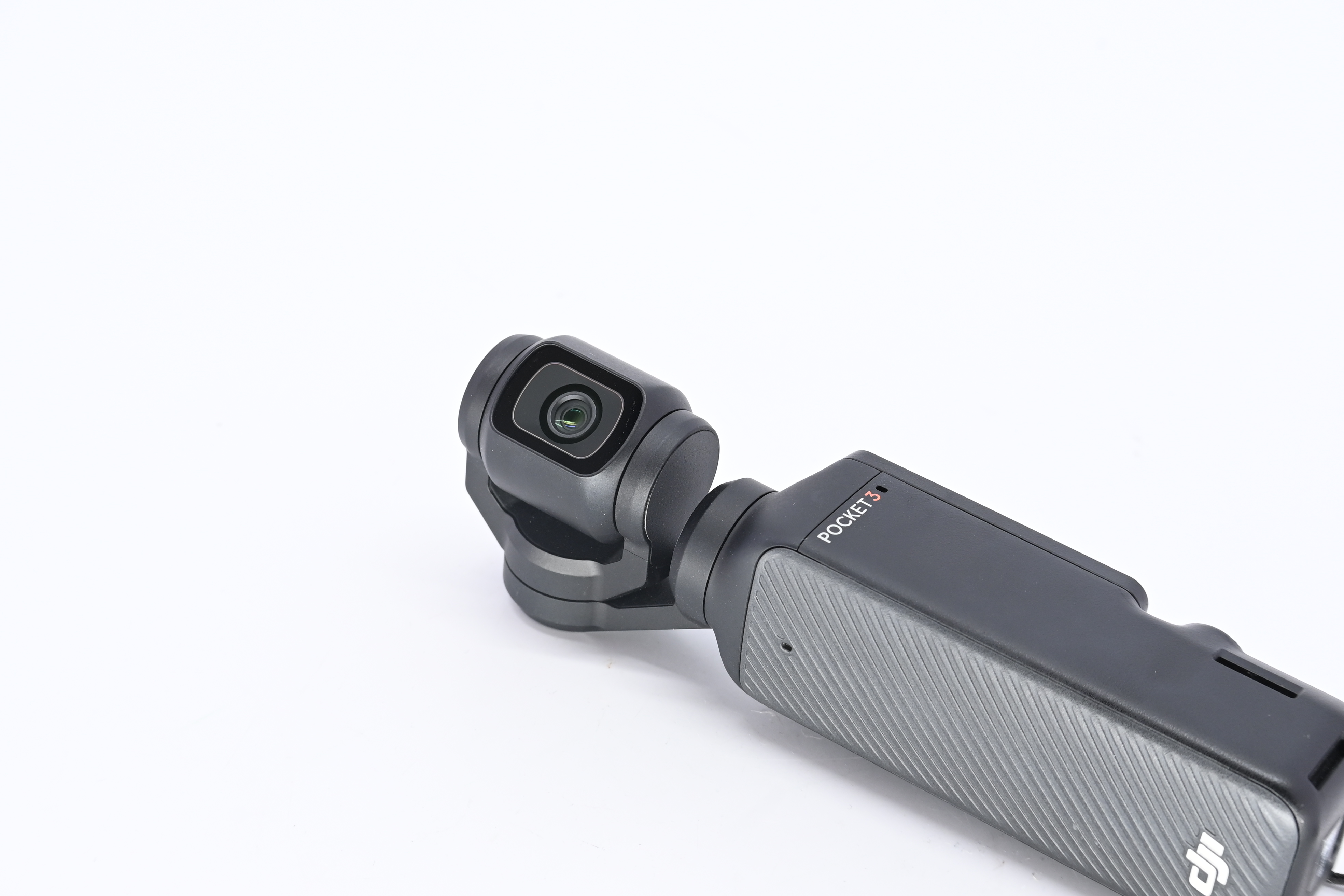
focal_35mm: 75
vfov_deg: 18.2
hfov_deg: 27.0
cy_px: 448
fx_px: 2800
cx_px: 672
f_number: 9
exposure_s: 1/100
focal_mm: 50
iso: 500
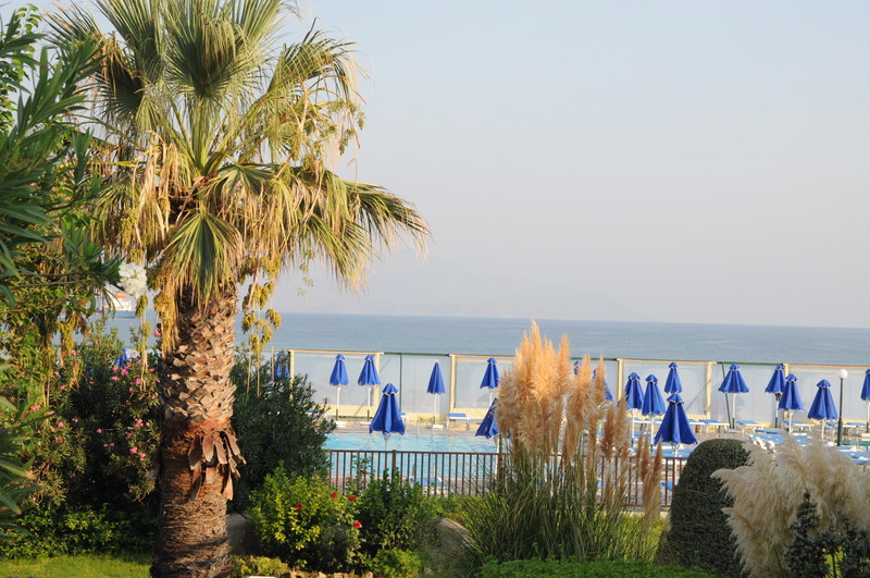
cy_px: 289
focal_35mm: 75
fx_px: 1810
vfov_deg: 18.1
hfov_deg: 27.0
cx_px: 435
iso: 200
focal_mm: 50
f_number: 8
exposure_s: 1/160
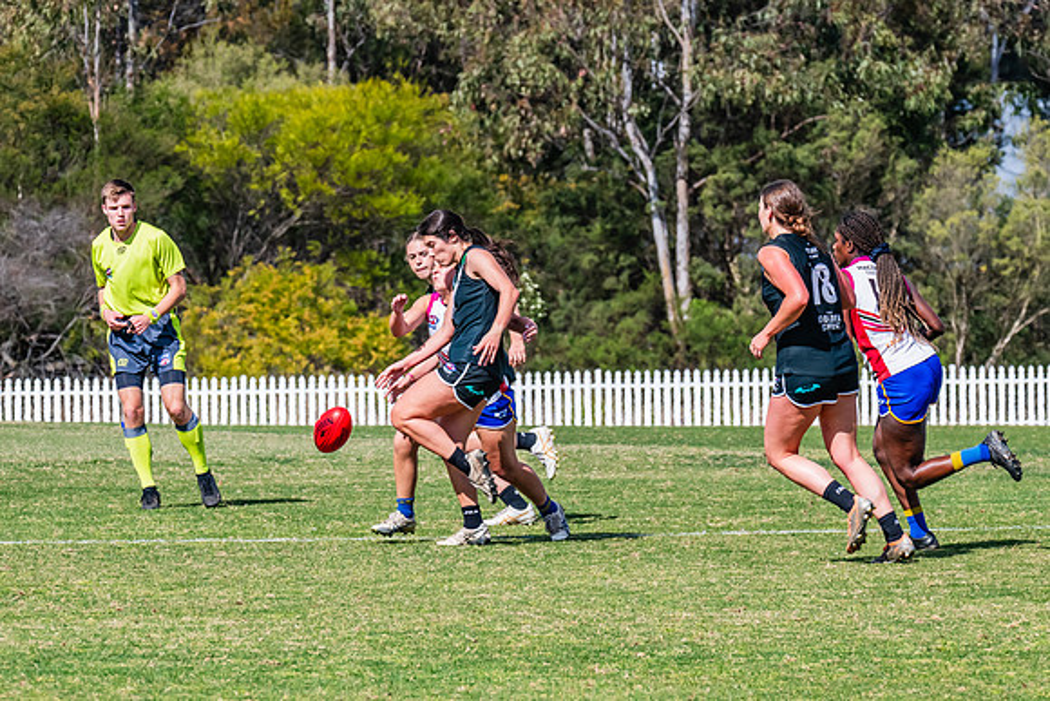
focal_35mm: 339
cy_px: 383
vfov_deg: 4.1
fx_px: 9879
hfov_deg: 6.1
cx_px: 469
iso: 800
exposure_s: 1/1250
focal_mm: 250
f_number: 13
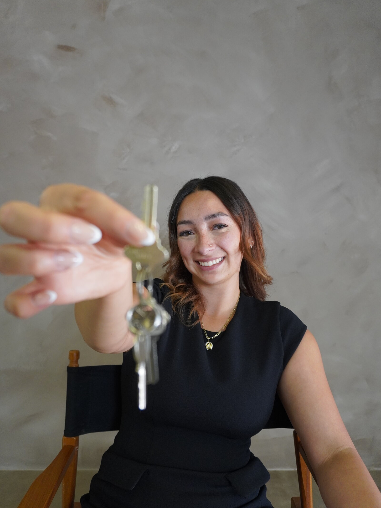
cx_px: 190
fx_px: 381
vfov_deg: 67.3
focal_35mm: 26
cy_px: 255
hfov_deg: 53.1
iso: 1250
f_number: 4
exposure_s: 1/160
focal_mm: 16
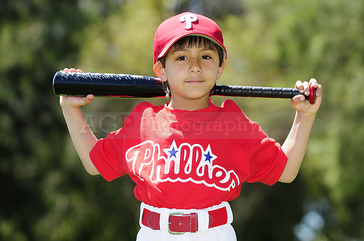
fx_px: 1817
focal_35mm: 180
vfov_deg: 7.6
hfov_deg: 11.4
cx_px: 182
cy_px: 120
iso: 200
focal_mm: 120
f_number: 4.5
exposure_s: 1/640
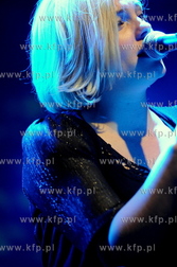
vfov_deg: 6.7
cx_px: 135
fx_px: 2296
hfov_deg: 4.4
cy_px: 103
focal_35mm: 310
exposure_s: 1/1600
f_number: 2.8
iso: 3200
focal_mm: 195
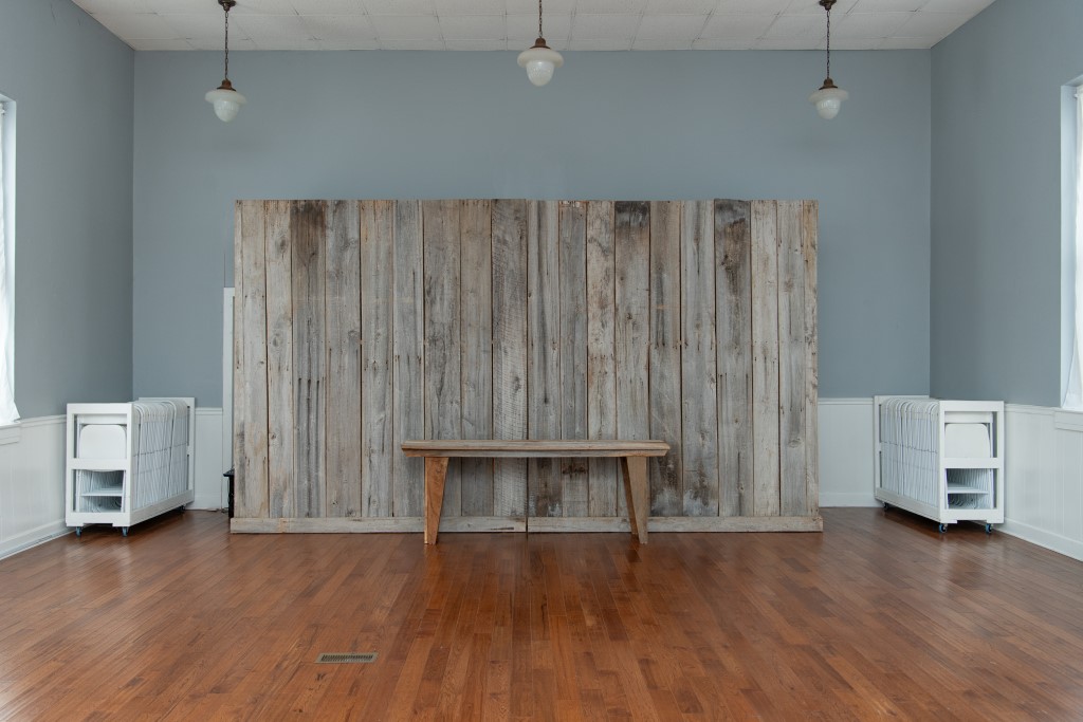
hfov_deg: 61.9
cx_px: 542
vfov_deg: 43.6
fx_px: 903
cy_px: 361
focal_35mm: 30
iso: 320
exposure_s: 1/100
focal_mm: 30
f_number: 5
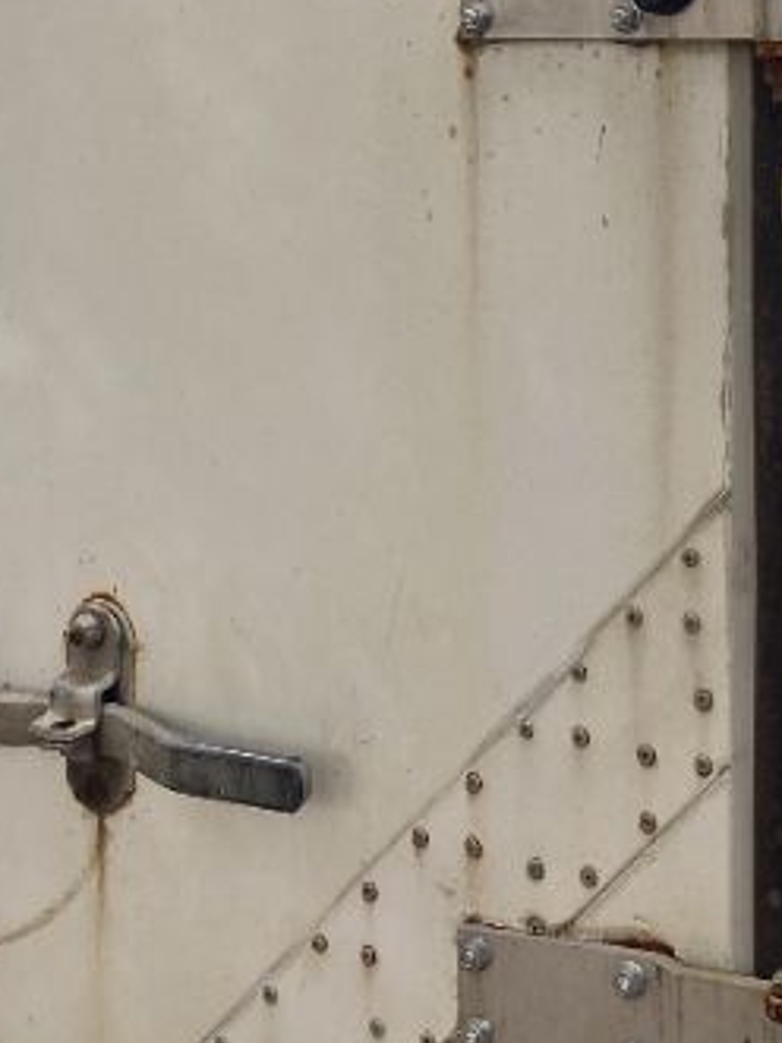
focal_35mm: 67
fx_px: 2019
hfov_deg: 21.1
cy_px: -206
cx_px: 810
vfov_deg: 25.9
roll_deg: +3.4
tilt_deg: +5.3
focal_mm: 4.25
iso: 32
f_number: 1.8
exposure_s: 1/226
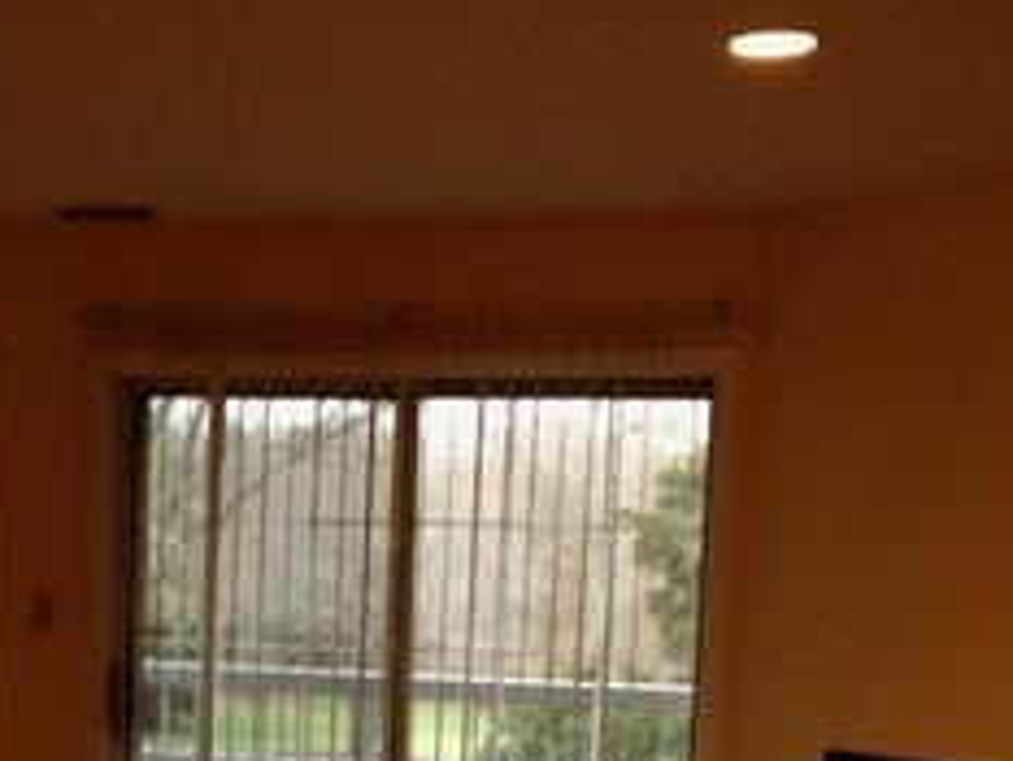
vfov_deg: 19.1
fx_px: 2196
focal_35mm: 75
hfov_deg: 25.7
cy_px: 768
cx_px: 270
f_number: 2.4
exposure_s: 1/20
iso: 64
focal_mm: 4.28
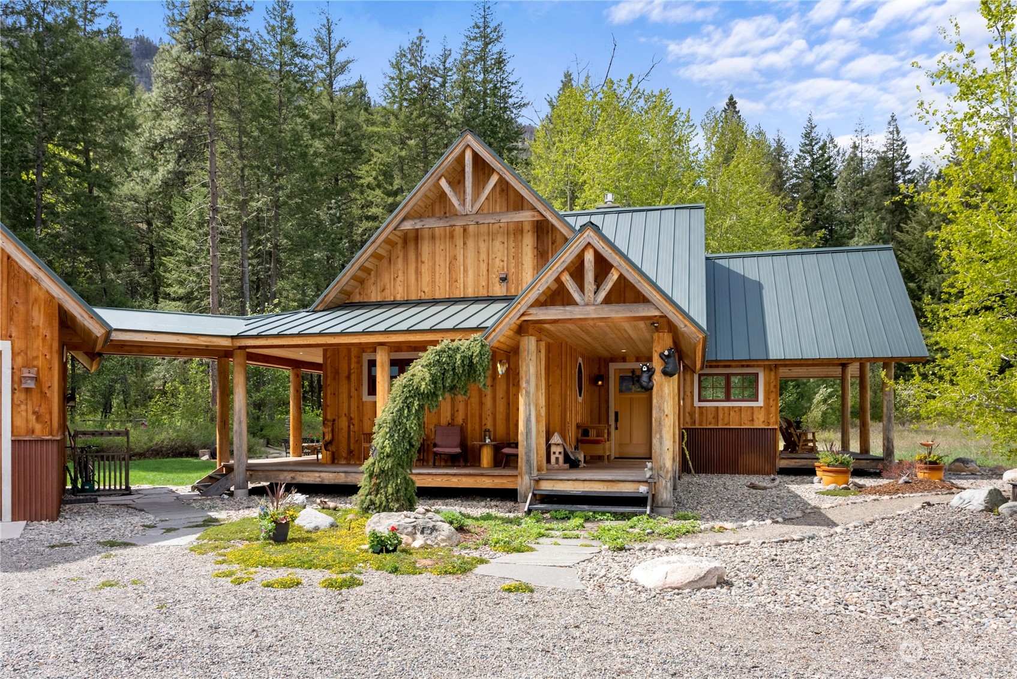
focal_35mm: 25
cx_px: 508
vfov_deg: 50.6
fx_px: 718
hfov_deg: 70.6
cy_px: 340
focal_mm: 25.4
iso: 100
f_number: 5.6
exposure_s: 1/320
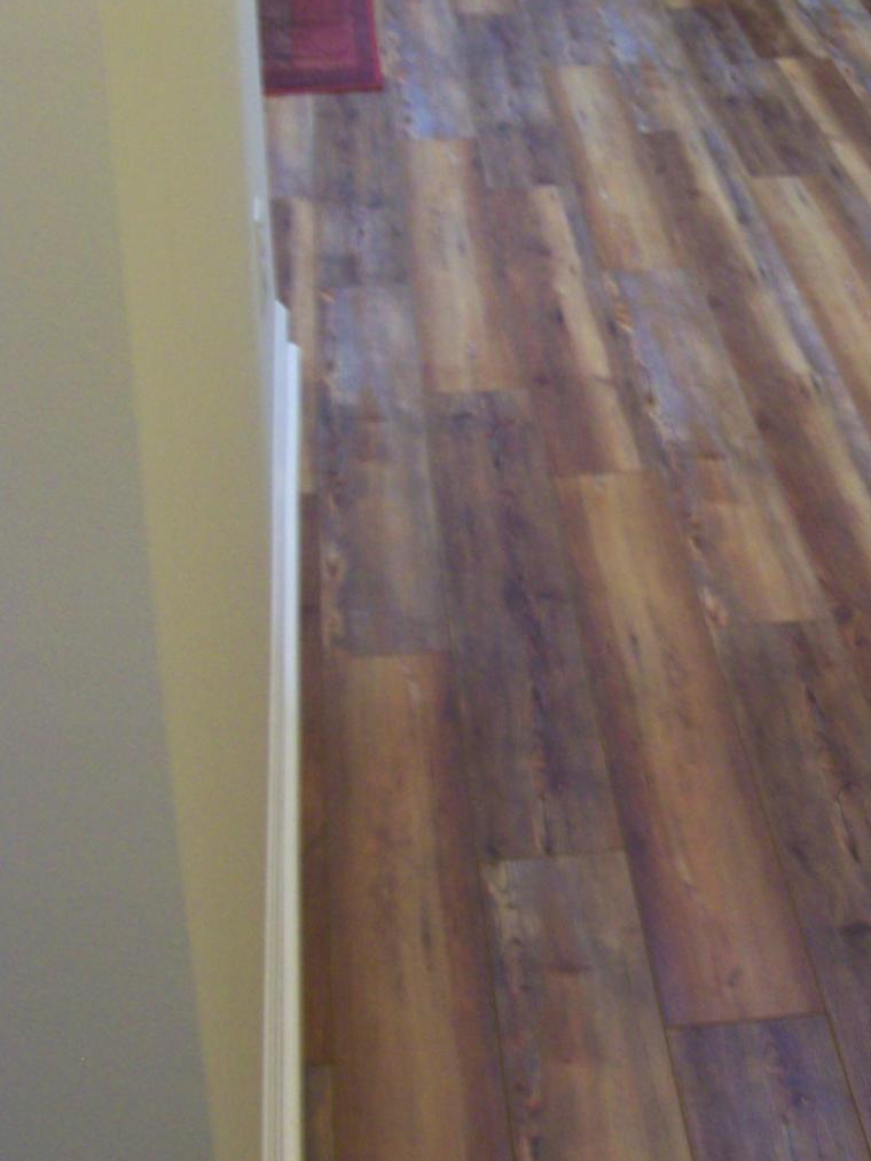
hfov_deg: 19.2
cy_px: 406
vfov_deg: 25.9
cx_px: 823
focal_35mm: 75
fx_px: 2516
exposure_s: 1/8
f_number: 2.8
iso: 160
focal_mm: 6.3
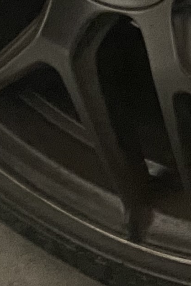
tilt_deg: -30.1
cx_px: 616
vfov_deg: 10.8
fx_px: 1385
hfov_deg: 6.9
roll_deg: -2.4
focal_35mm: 174
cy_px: -284
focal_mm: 4.25
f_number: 1.8
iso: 800
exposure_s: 1/30
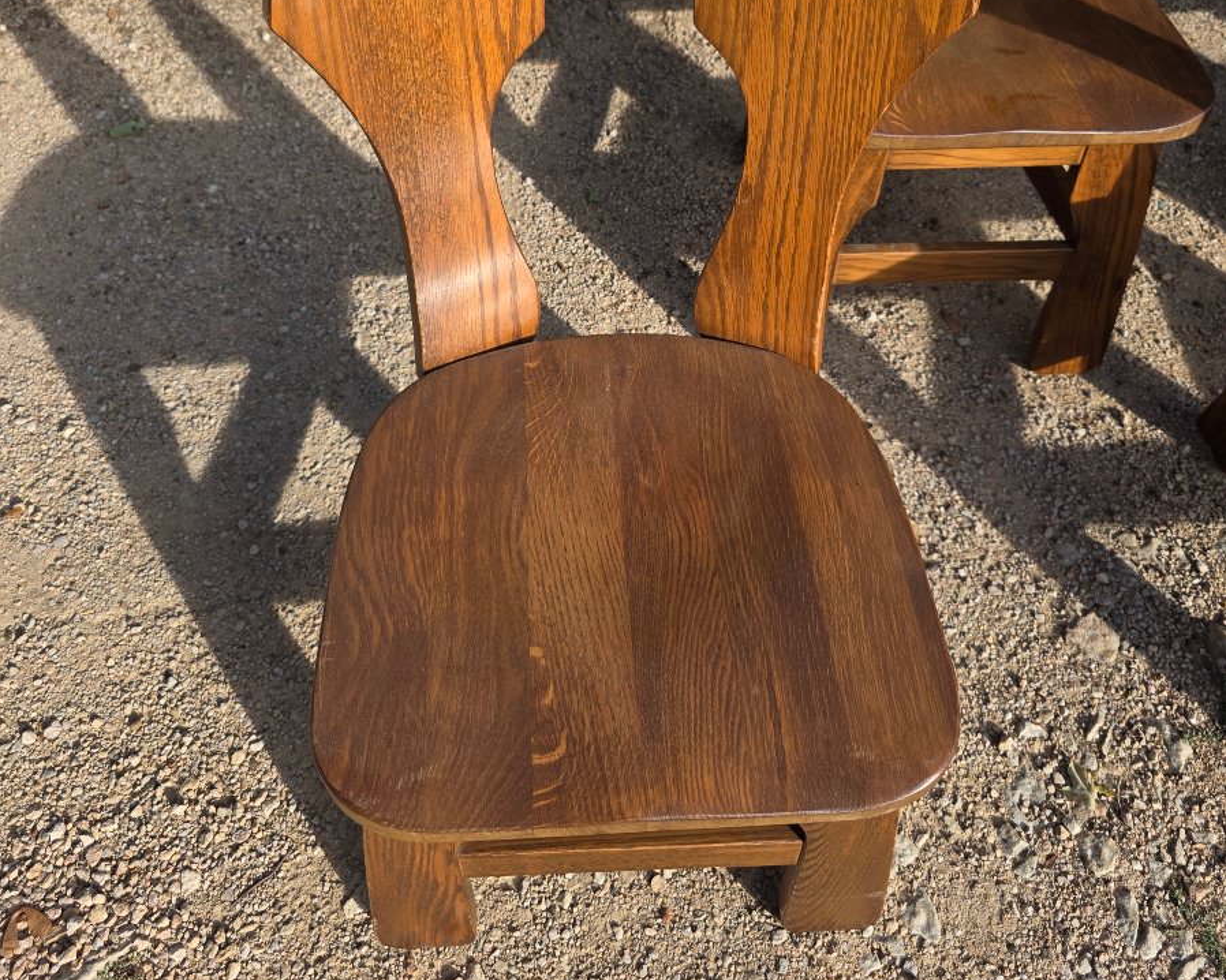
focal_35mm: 30
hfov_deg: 58.8
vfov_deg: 47.0
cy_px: 265
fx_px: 1088
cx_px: 613
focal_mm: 6.3
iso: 80
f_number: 1.7
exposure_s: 1/2122
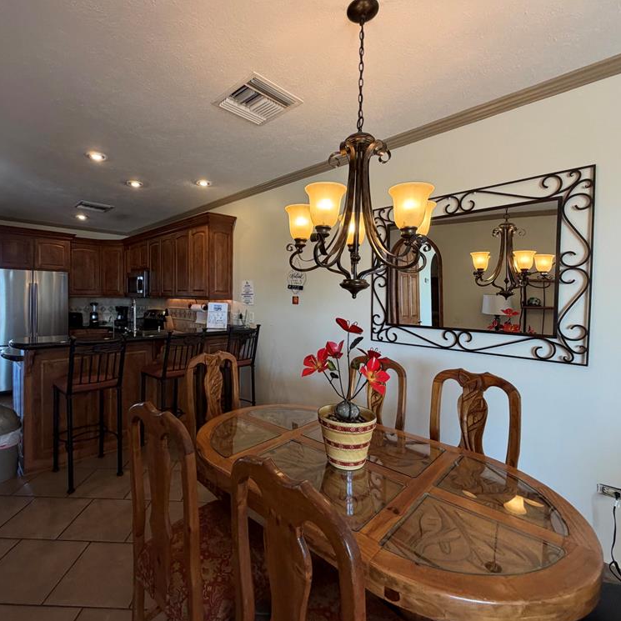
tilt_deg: -1.1
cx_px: 277
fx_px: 345
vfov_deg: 84.0
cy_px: 306
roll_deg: -0.6
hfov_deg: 83.7
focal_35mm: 17
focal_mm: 2.22
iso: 250
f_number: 2.2
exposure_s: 1/120
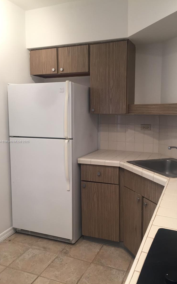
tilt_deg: -6.8
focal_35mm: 31
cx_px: 93
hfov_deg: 40.6
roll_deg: -0.2
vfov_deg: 61.2
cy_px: 142
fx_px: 239
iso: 64
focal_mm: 4.15
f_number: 2.2
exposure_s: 1/30
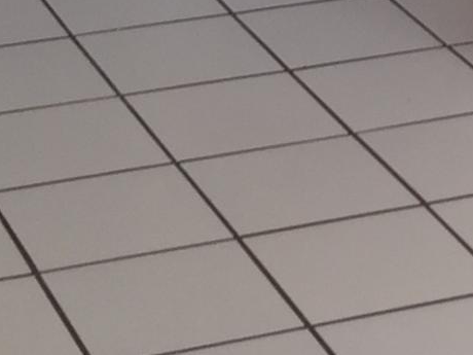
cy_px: -741
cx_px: 550
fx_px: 2583
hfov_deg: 10.3
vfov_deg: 7.0
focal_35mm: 189
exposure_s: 1/60
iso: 32
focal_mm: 4.15
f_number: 2.2
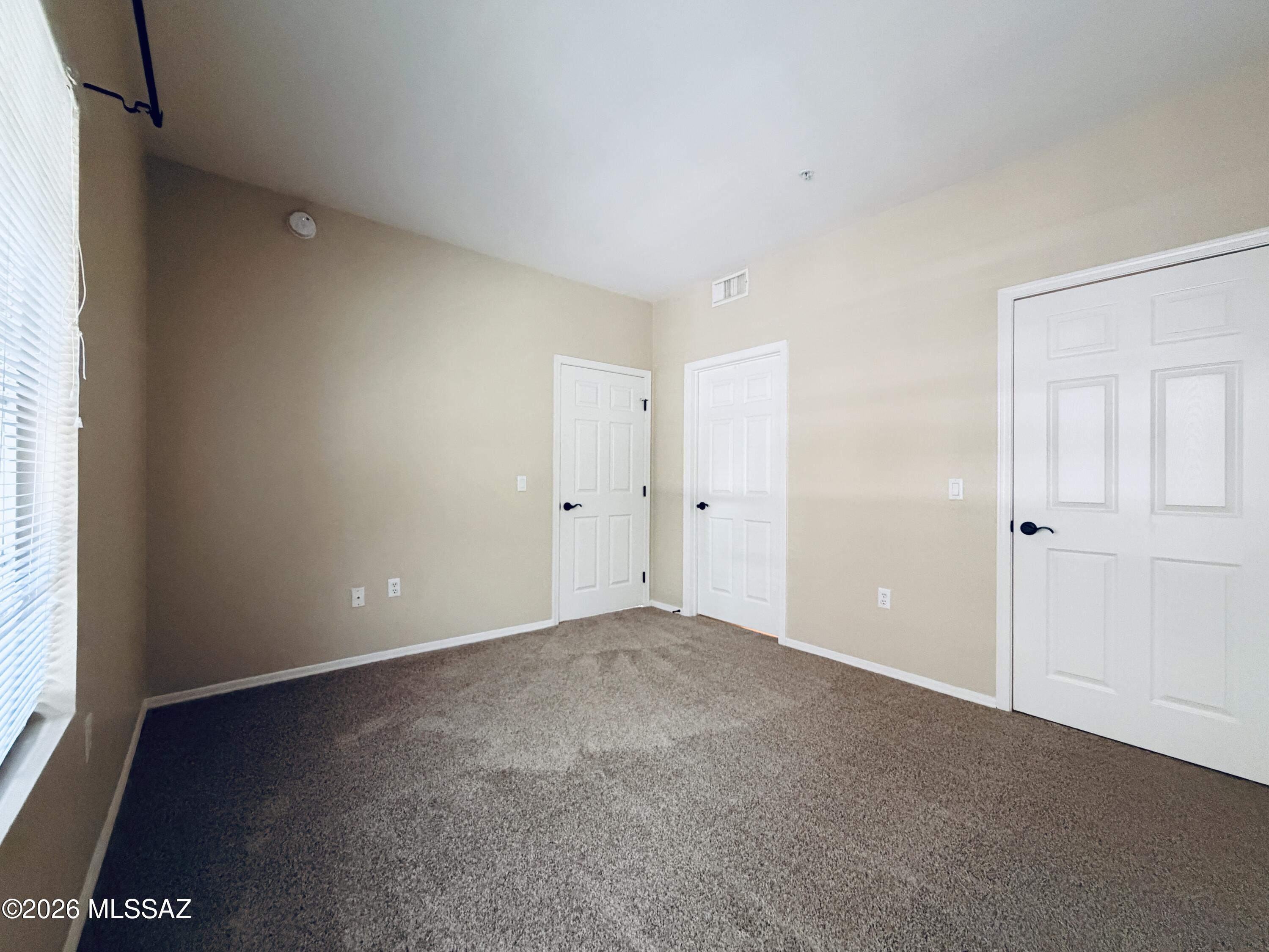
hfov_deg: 102.1
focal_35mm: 14
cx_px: 634
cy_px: 476
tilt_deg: +0.4
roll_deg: -0.1
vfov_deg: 85.7
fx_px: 513
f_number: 2.2
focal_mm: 2.22
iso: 640
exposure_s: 1/60
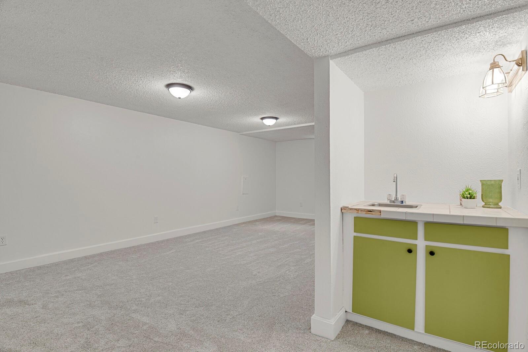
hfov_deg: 93.3
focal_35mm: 17
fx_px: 249
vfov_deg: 70.4
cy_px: 176
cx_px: 264
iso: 250
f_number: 8
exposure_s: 3
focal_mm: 17
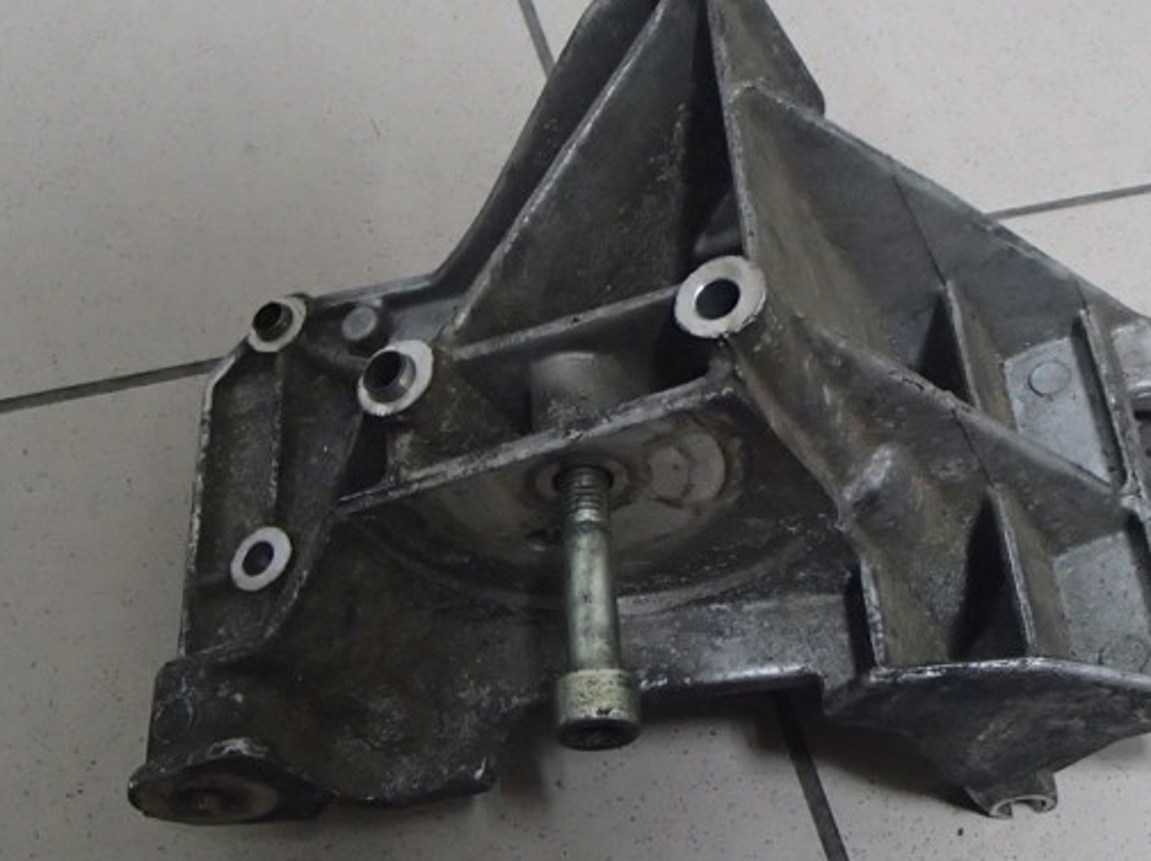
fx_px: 1561
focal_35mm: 47
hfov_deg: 40.4
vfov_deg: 30.8
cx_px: 651
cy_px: 442
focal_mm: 6.64
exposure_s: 1/20
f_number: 4.7
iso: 1600
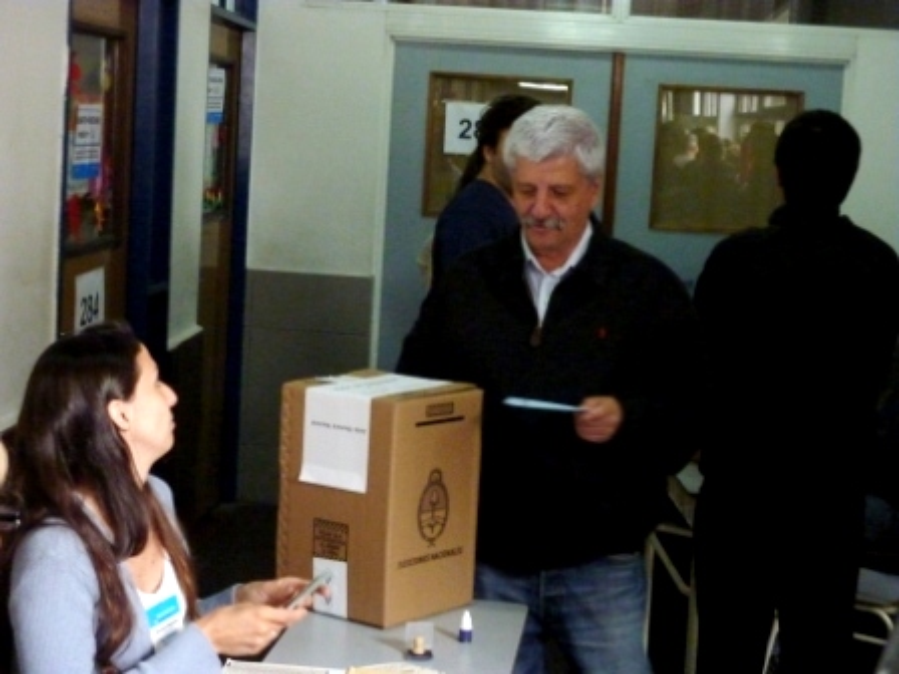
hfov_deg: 29.0
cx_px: 450
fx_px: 1740
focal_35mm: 67
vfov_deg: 21.9
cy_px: 337
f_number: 4.1
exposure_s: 1/30
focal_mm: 11
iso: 800
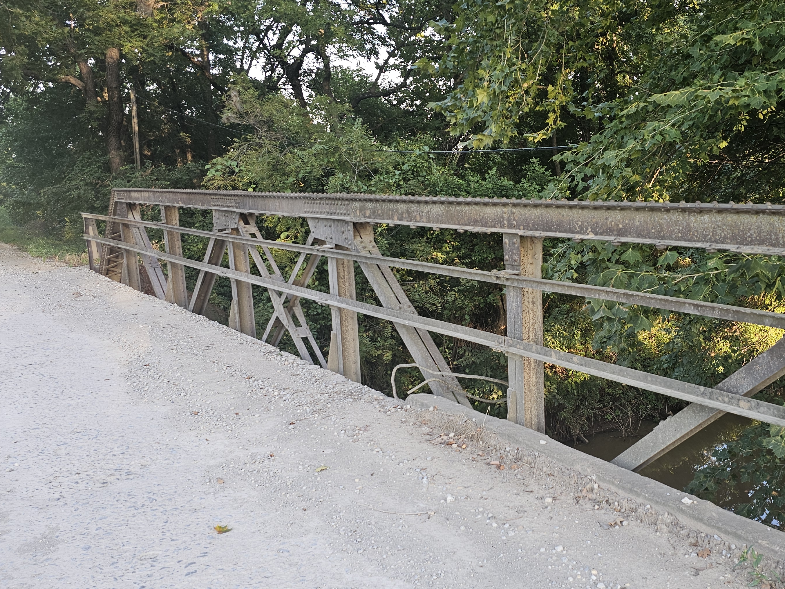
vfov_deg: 41.8
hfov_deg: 52.3
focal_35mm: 34
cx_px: 558
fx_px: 771
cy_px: 310
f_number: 1.7
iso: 40
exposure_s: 1/120
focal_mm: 6.3
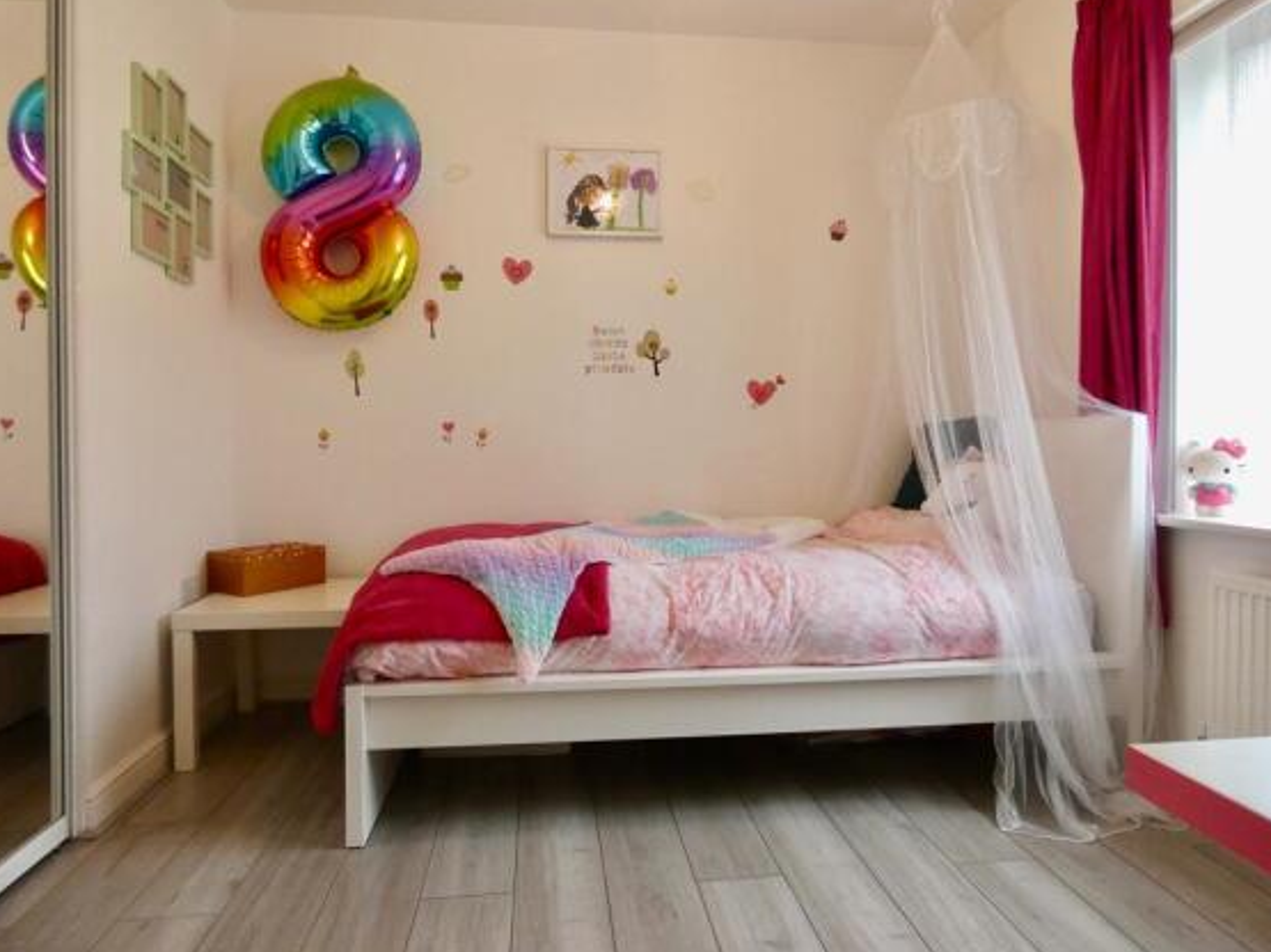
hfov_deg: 79.0
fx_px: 771
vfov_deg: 63.4
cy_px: 470
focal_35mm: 21
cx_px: 619
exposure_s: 1/60
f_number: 2.8
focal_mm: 3.6
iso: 320
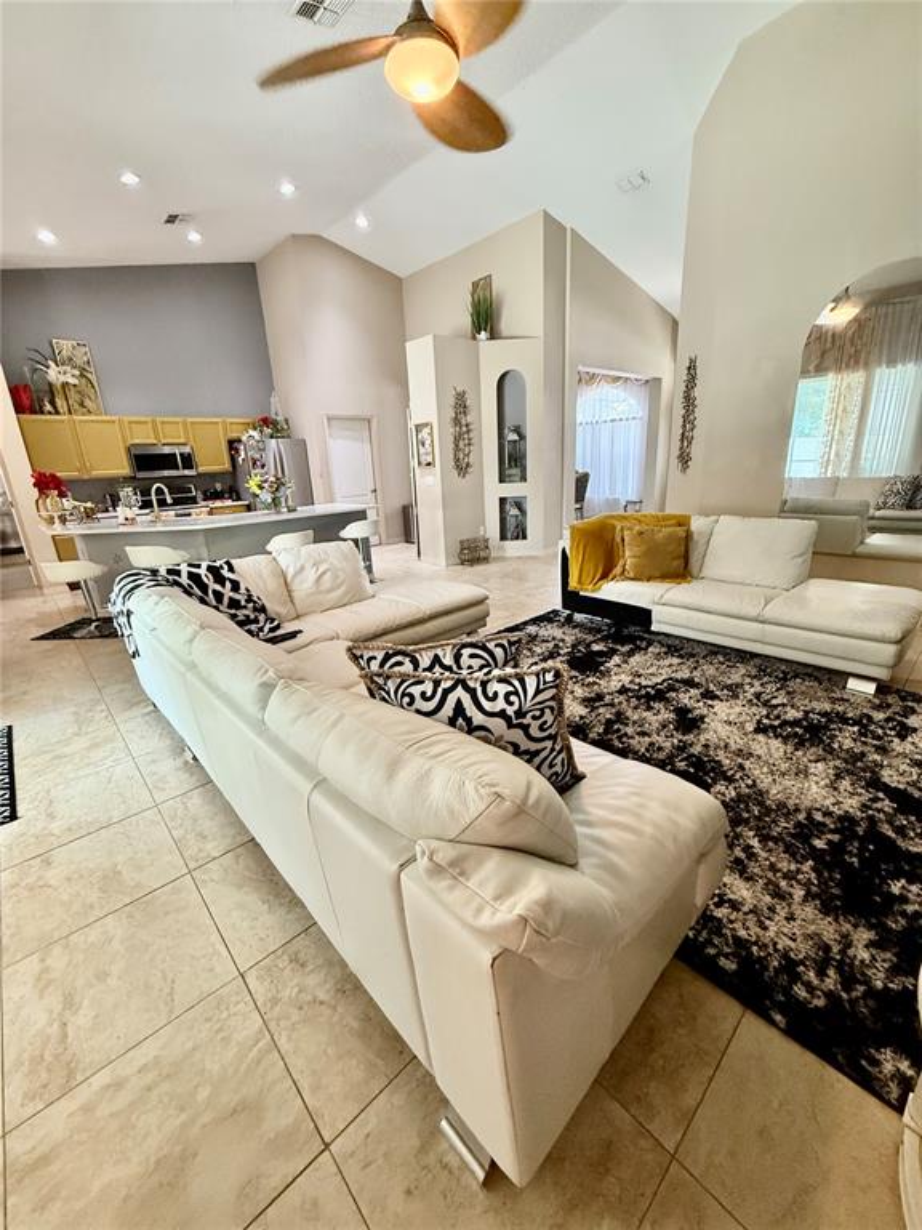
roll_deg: +2.8
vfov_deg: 102.1
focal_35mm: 14
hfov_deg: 85.7
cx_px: 461
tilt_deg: -16.0
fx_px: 497
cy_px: 615
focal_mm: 2.22
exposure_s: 1/120
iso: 640
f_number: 2.2
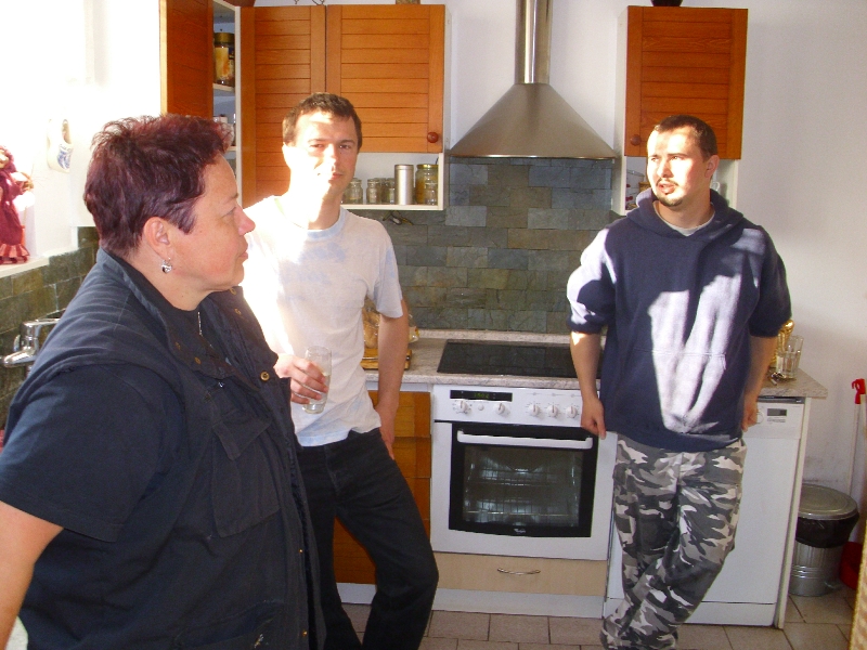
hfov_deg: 52.6
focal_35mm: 35
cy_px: 325
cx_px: 434
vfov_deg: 40.7
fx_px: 877
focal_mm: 6.2
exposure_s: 1/60
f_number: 3
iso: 200
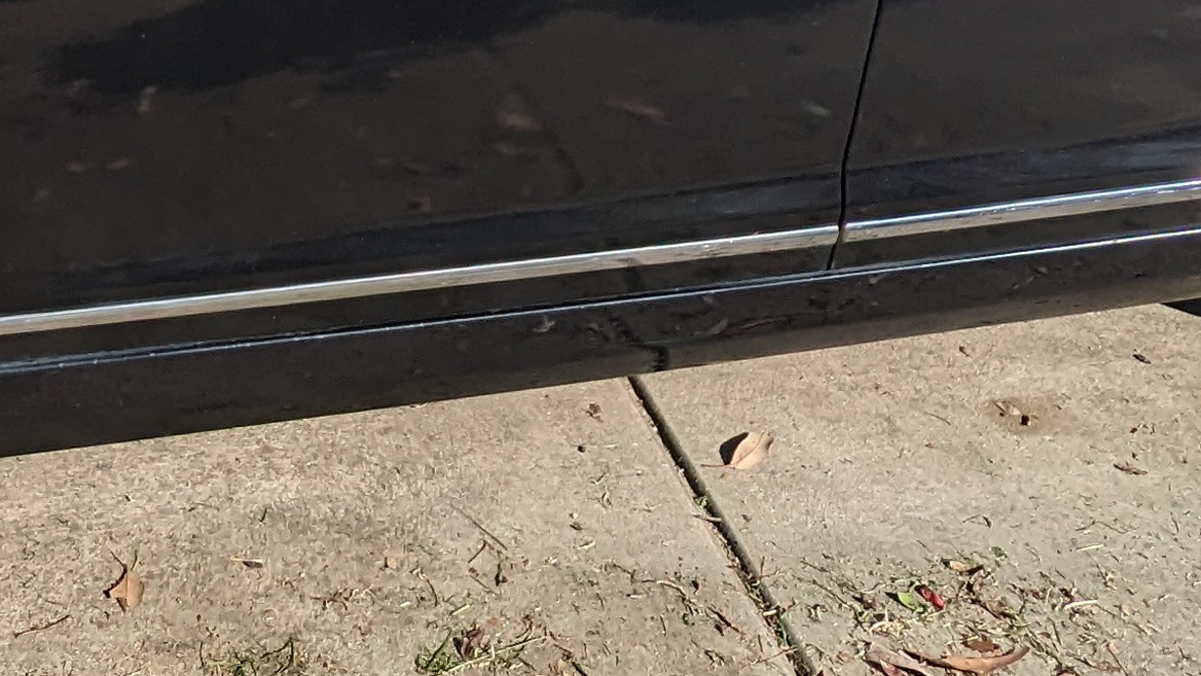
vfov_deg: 17.5
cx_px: 323
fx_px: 1943
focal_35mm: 61
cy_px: -364
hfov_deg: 33.8
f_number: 2.2
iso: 43
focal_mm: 2.35
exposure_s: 1/1976
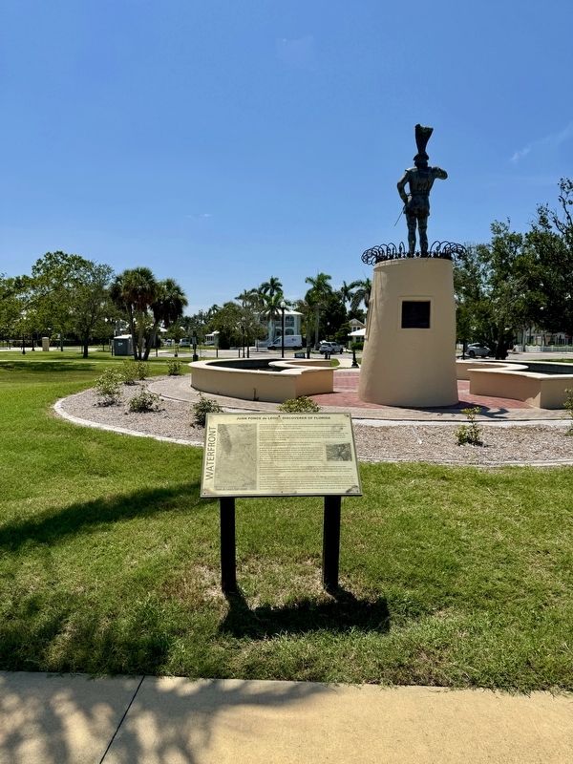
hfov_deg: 56.8
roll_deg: +1.2
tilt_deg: -4.6
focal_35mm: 24
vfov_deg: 71.6
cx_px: 286
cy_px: 382
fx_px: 530
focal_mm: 6.76
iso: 80
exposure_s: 1/7092
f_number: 1.78
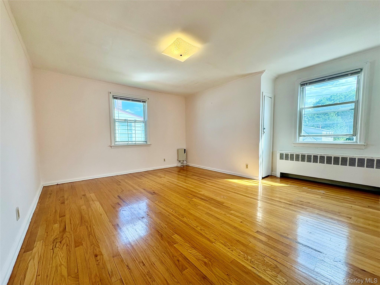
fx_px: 154
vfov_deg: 85.7
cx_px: 190
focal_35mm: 14
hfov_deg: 102.1
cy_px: 142
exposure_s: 1/205
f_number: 2.2
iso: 64
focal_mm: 2.22
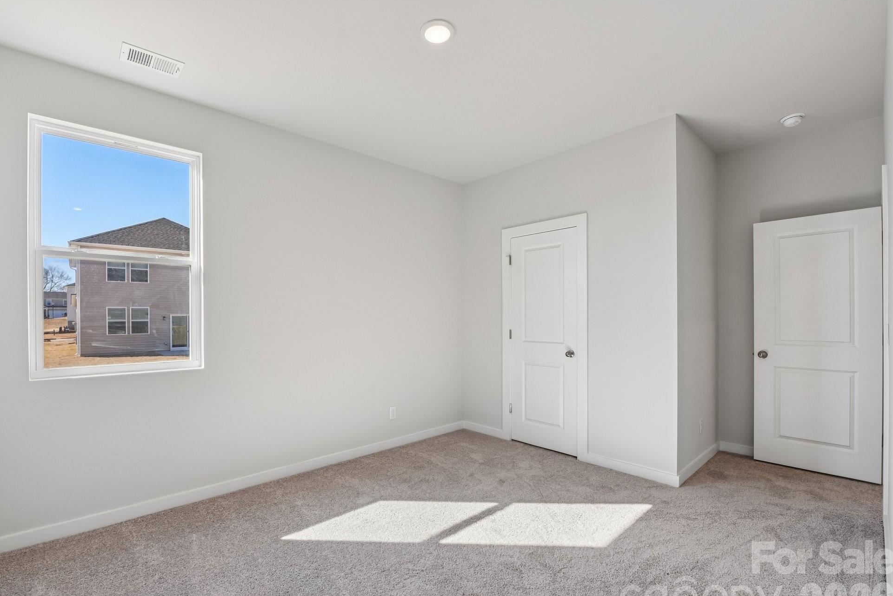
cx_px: 424
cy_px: 315
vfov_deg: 73.7
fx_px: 397
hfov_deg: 96.7
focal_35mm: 16
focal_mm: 15
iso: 200
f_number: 8
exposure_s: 1/80
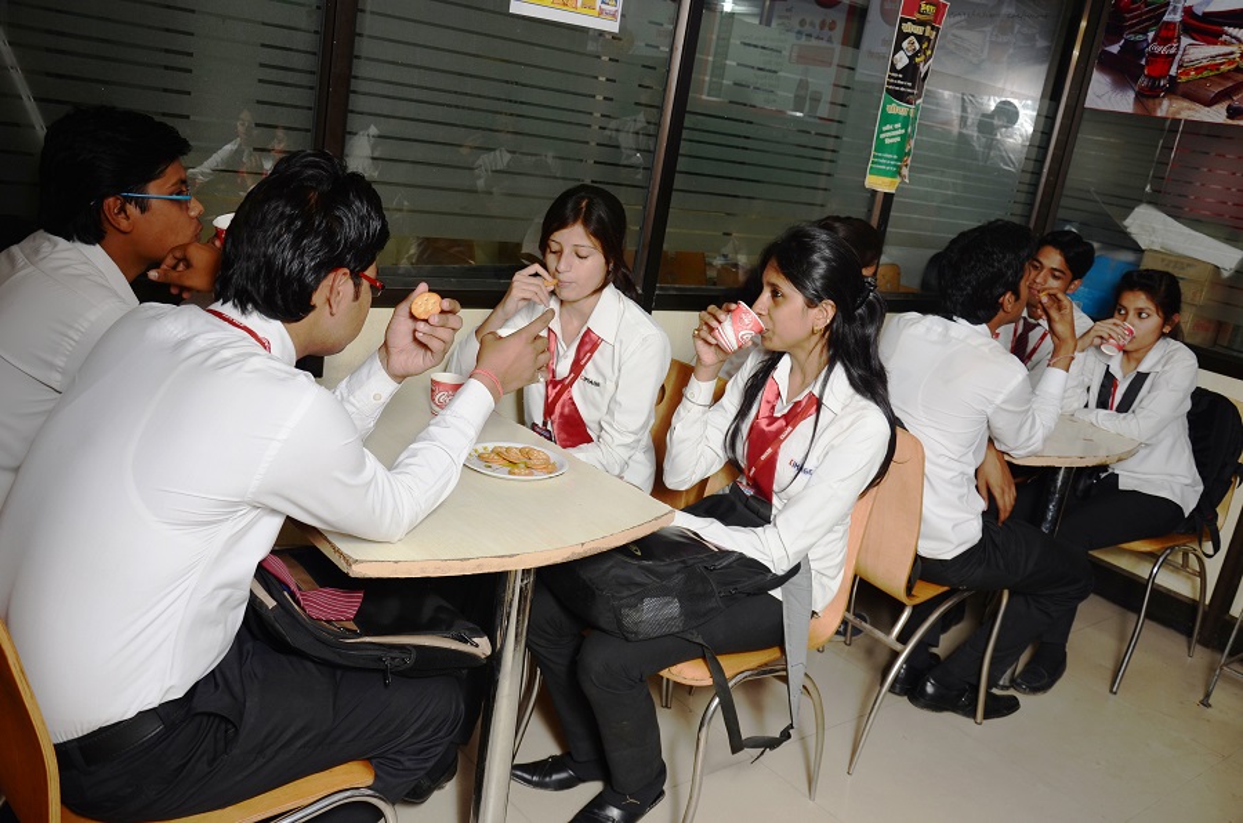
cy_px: 412
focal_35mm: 32
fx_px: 1085
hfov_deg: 59.6
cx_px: 622
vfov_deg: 41.5
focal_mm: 21
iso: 100
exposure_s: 1/125
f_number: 5
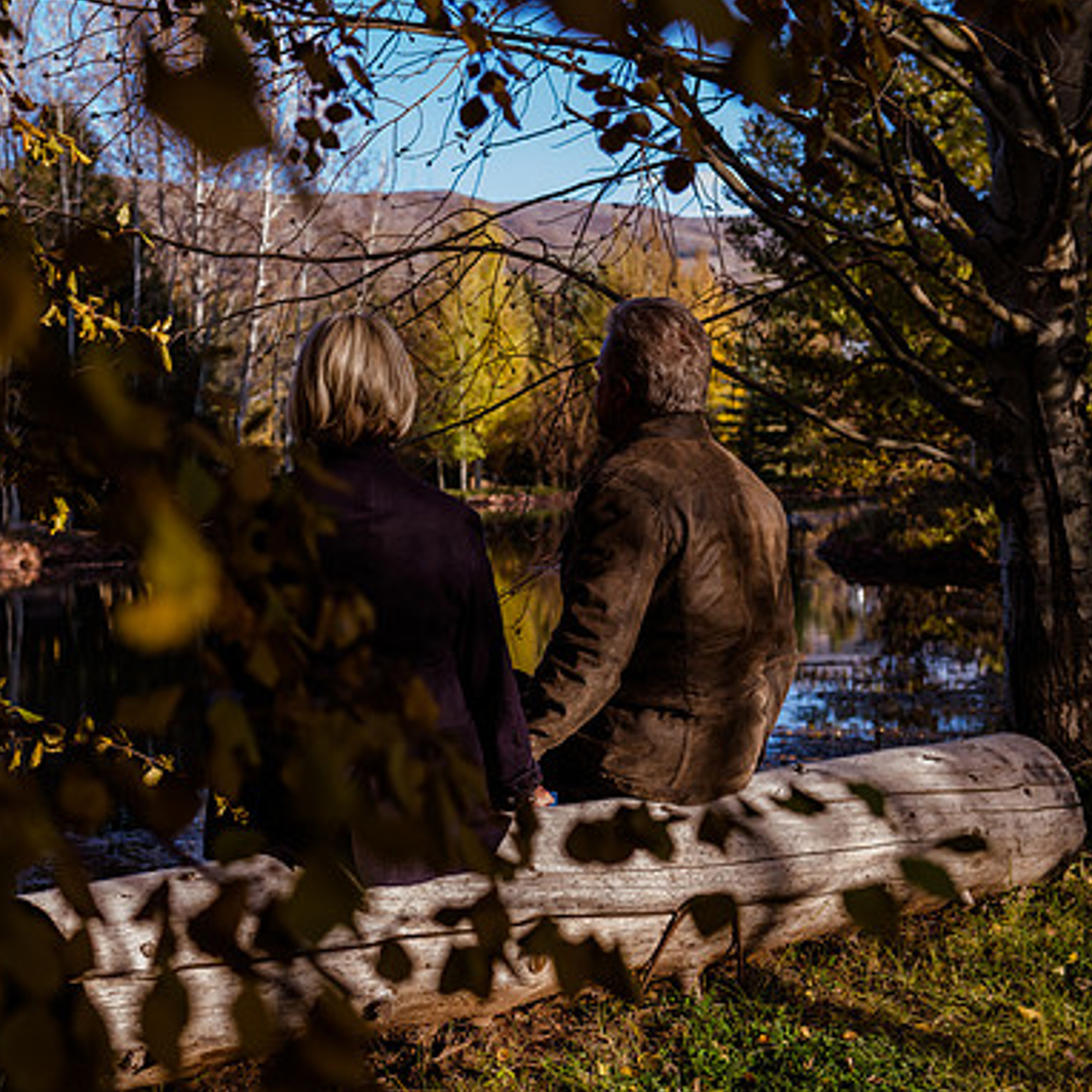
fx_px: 2427
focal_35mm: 68
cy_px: 542
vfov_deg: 25.4
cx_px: 334
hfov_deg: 25.2
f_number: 5
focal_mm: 52
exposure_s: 1/400
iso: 640
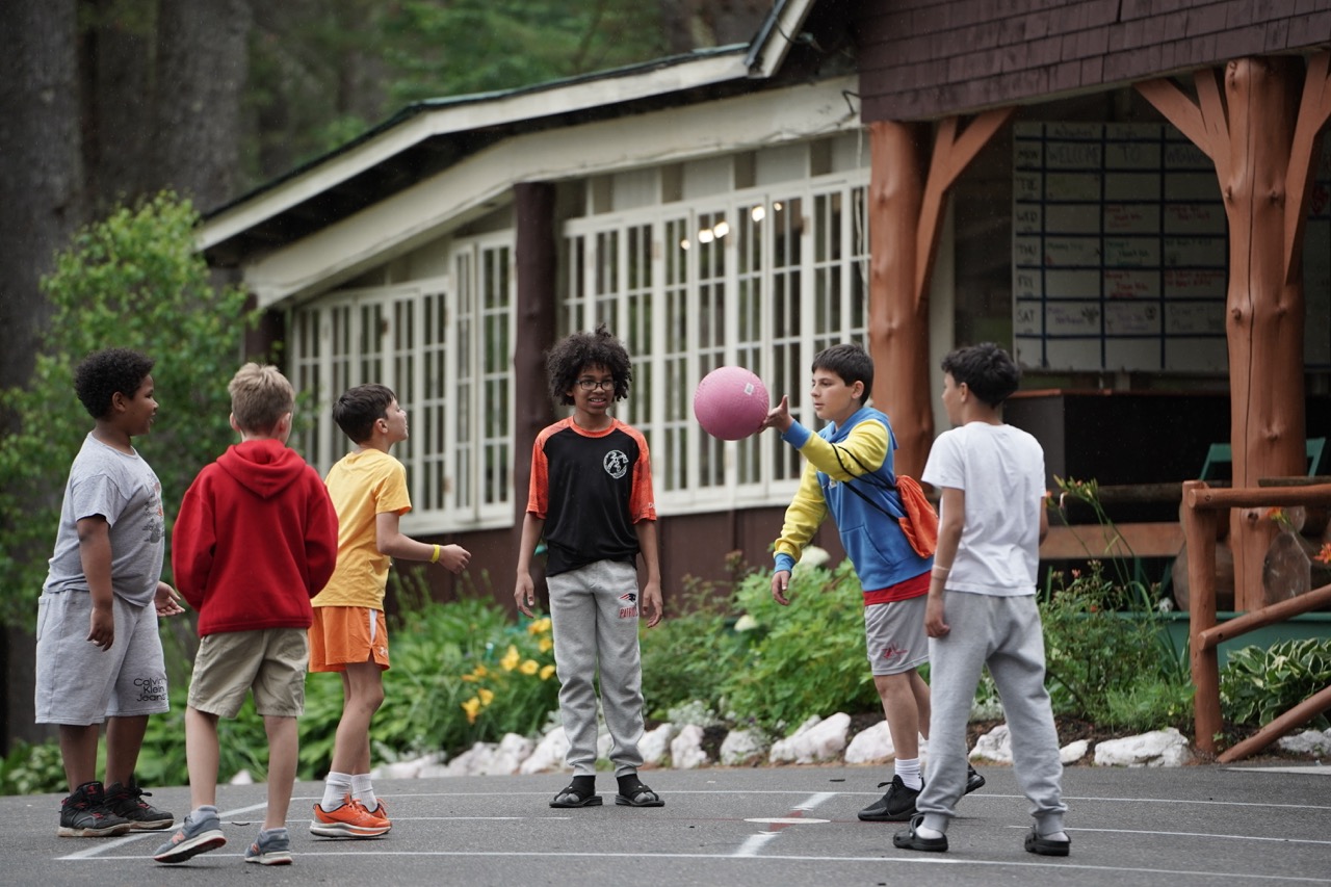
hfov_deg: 11.4
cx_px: 666
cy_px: 444
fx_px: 6654
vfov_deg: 7.6
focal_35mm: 180
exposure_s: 1/800
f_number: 2.8
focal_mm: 180
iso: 500
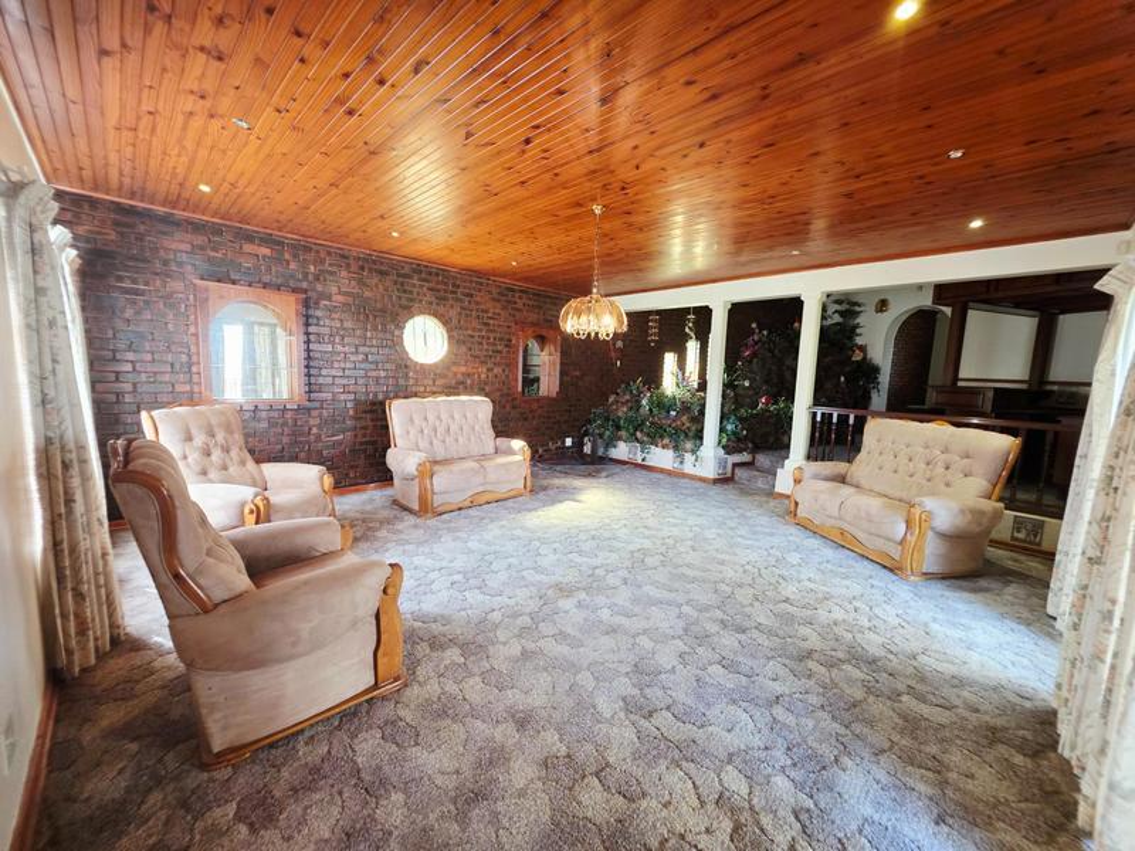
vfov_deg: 89.9
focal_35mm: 13
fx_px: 426
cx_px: 568
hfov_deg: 106.2
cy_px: 426
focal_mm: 2.2
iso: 200
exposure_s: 1/50.3
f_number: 1.9
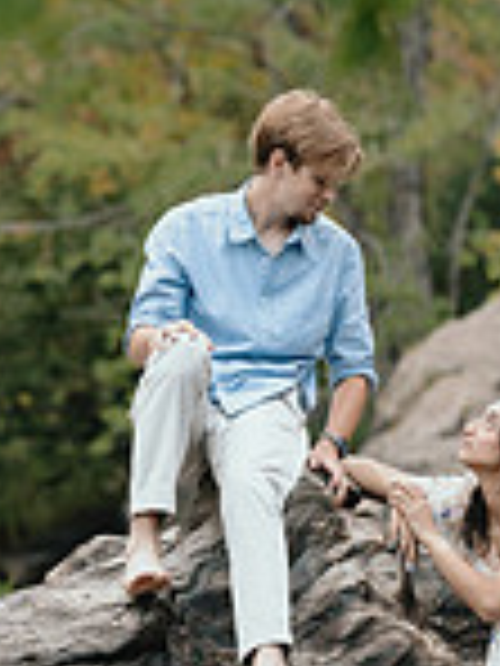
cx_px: 171
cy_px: 648
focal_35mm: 391
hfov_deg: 3.8
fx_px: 7530
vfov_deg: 5.1
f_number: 3.5
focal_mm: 134
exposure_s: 1/200
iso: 1000
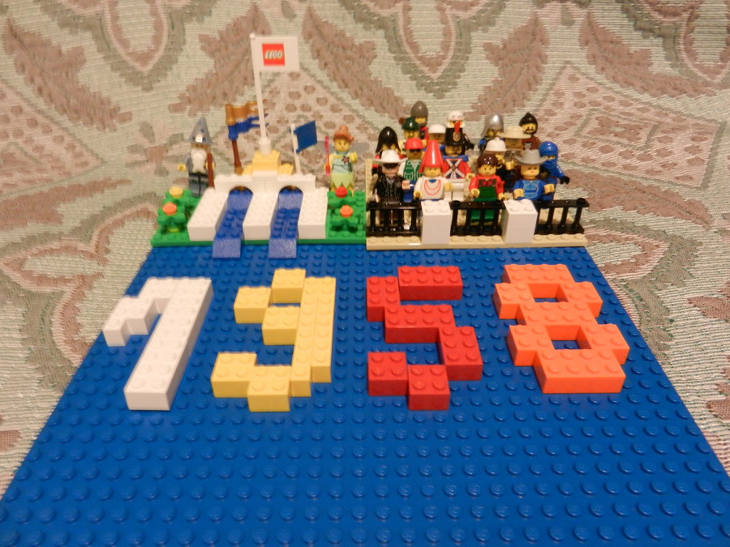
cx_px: 365
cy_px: 274
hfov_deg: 69.4
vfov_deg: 54.9
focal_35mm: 25
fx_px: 527
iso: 400
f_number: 3.5
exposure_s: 1/6
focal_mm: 4.5
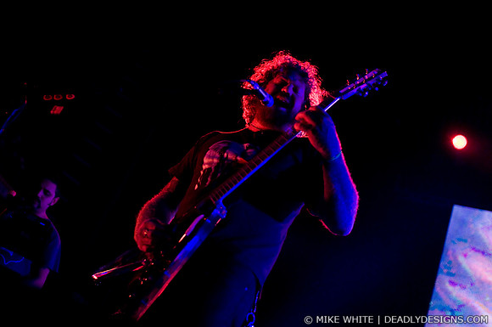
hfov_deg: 43.7
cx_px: 246
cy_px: 164
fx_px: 614
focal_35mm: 45
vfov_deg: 29.8
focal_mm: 30
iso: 1000
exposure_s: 1/200
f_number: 2.2
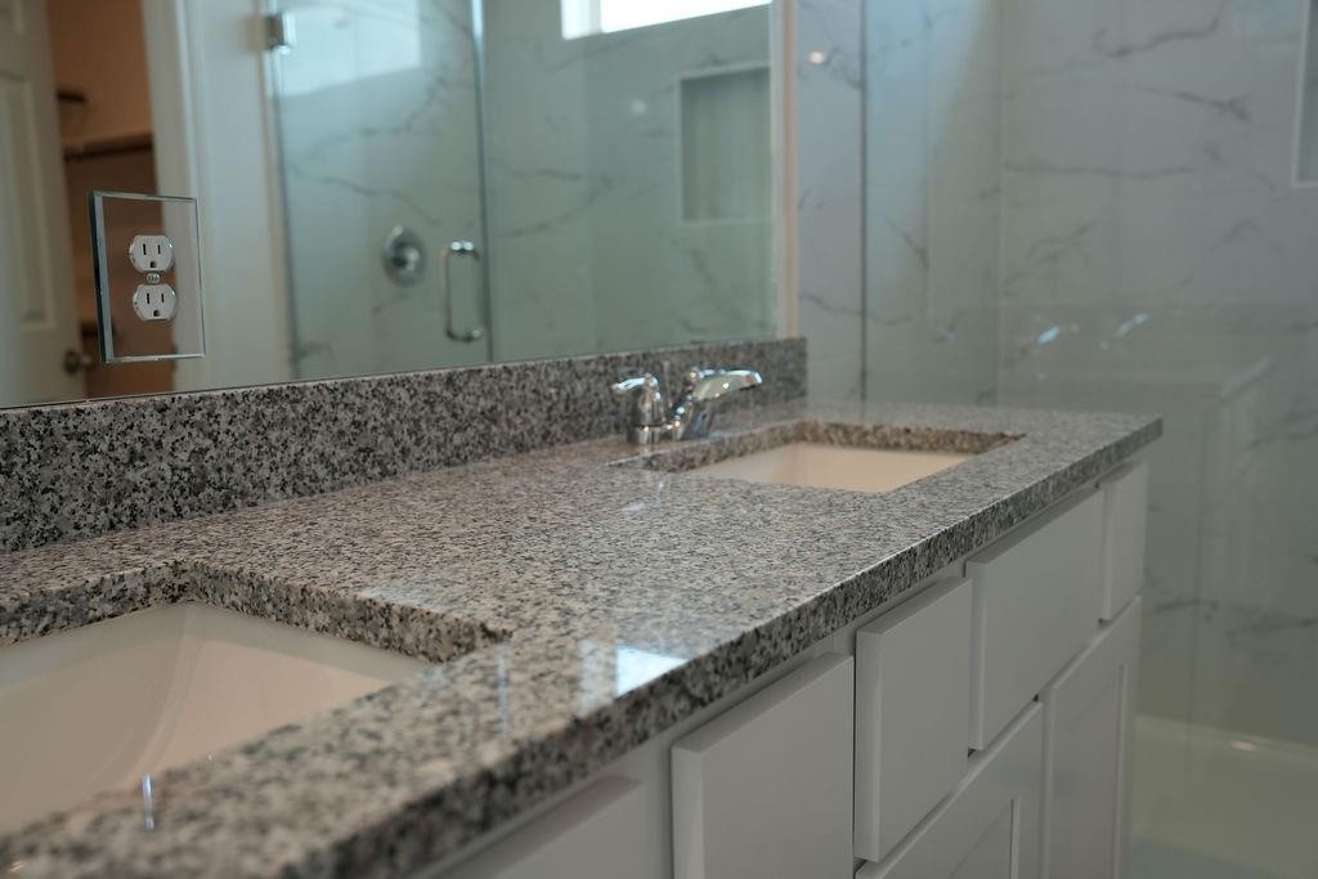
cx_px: 659
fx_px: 1098
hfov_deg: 61.9
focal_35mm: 30
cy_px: 440
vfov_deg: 43.6
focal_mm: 30
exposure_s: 1/160
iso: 400
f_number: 4
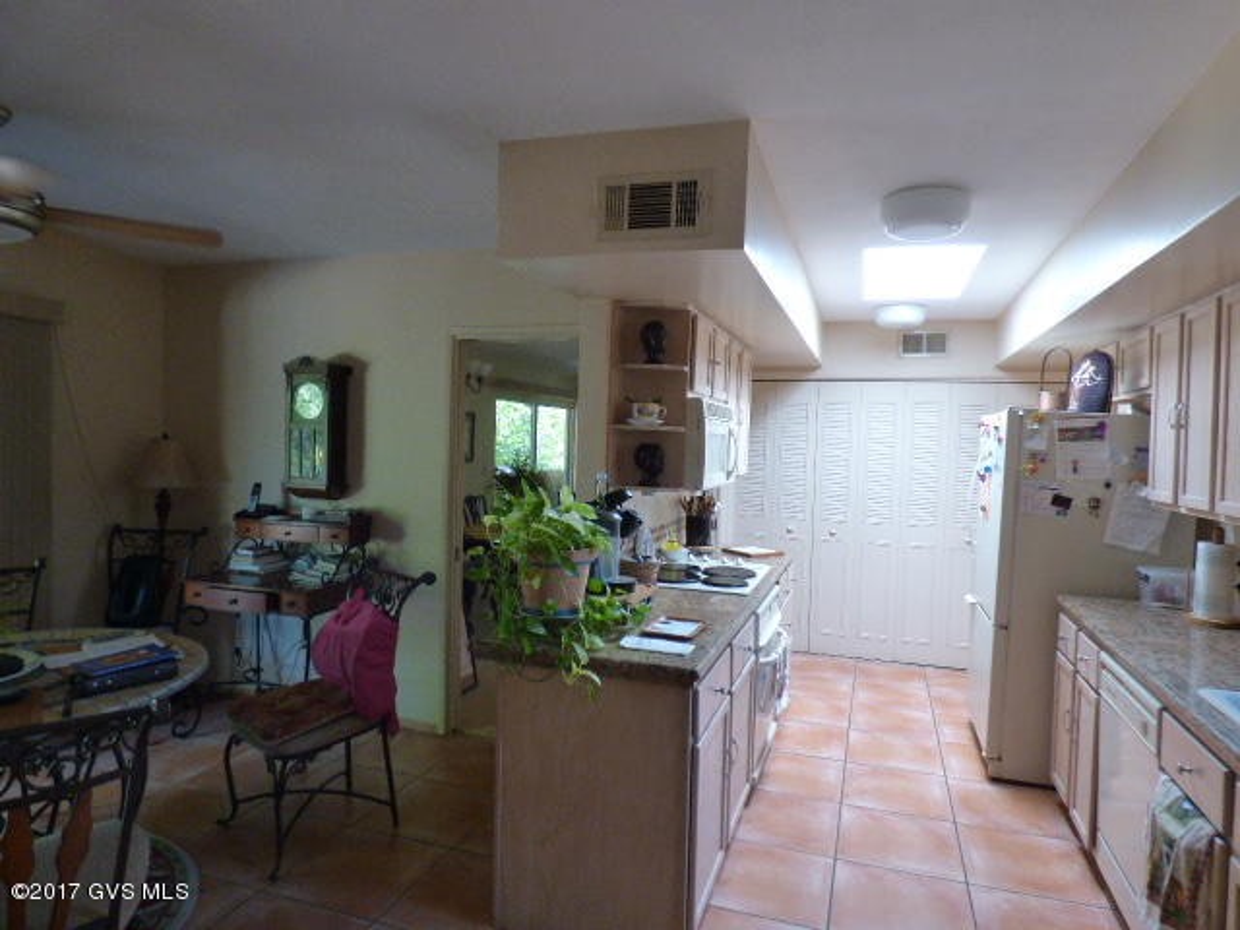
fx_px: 716
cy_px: 465
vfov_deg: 66.0
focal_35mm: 20
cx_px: 620
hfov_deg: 81.7
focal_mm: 3.58
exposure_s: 1/50
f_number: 2.8
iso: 400
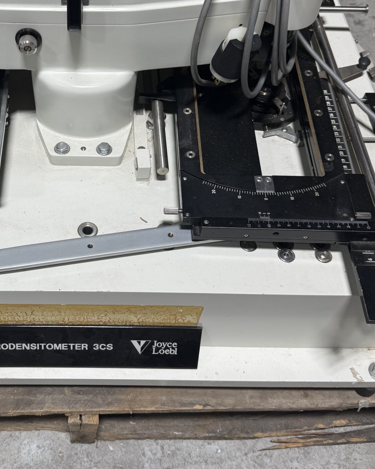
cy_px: 184
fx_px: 597
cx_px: 90
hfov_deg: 34.1
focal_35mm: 43
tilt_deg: -52.4
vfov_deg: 42.7
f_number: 1.78
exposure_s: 1/121
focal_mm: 6.76
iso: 64
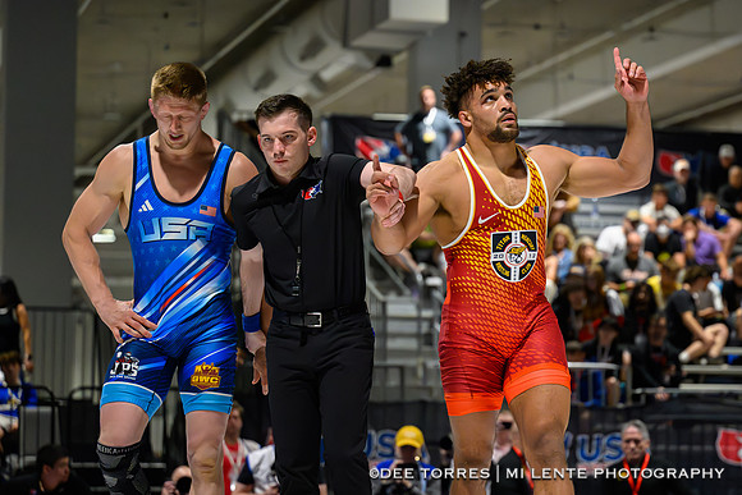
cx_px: 505
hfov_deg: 17.1
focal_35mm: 119
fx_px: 2463
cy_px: 228
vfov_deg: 11.5
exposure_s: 1/800
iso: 8000
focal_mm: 87
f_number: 2.8
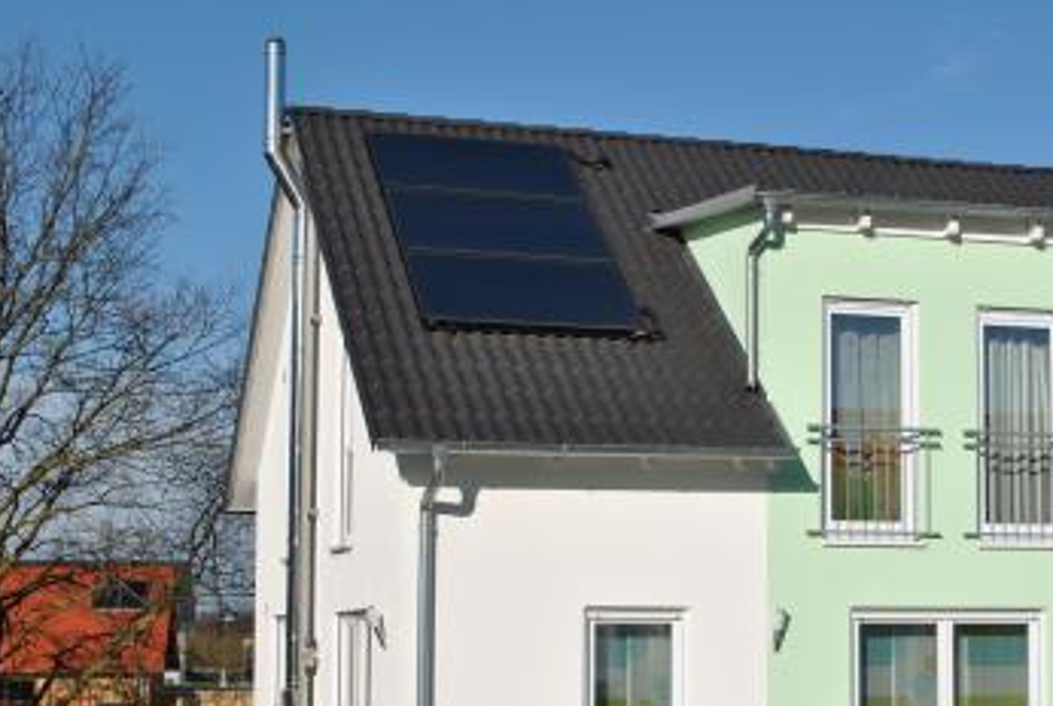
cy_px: 464
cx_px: 781
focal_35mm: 74
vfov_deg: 18.4
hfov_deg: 27.0
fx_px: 2168
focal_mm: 32
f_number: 8
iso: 100
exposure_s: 1/640
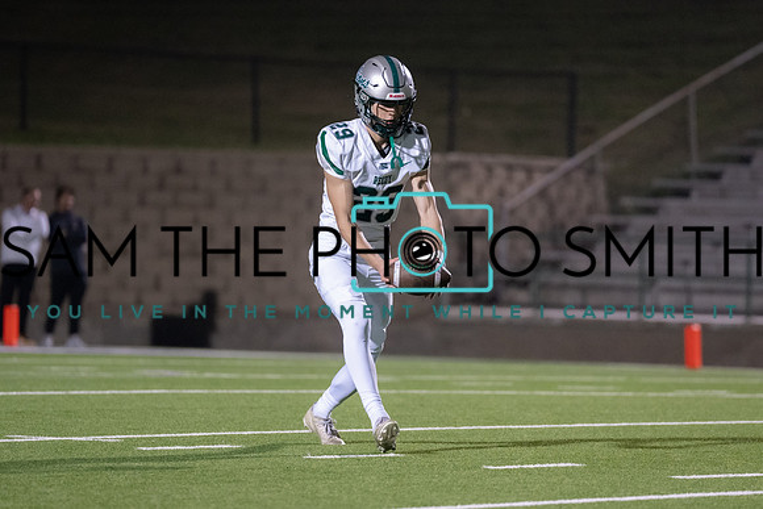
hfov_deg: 7.1
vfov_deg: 4.7
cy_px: 245
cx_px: 400
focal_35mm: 292
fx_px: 6189
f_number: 2.8
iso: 4000
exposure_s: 1/1250
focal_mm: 200
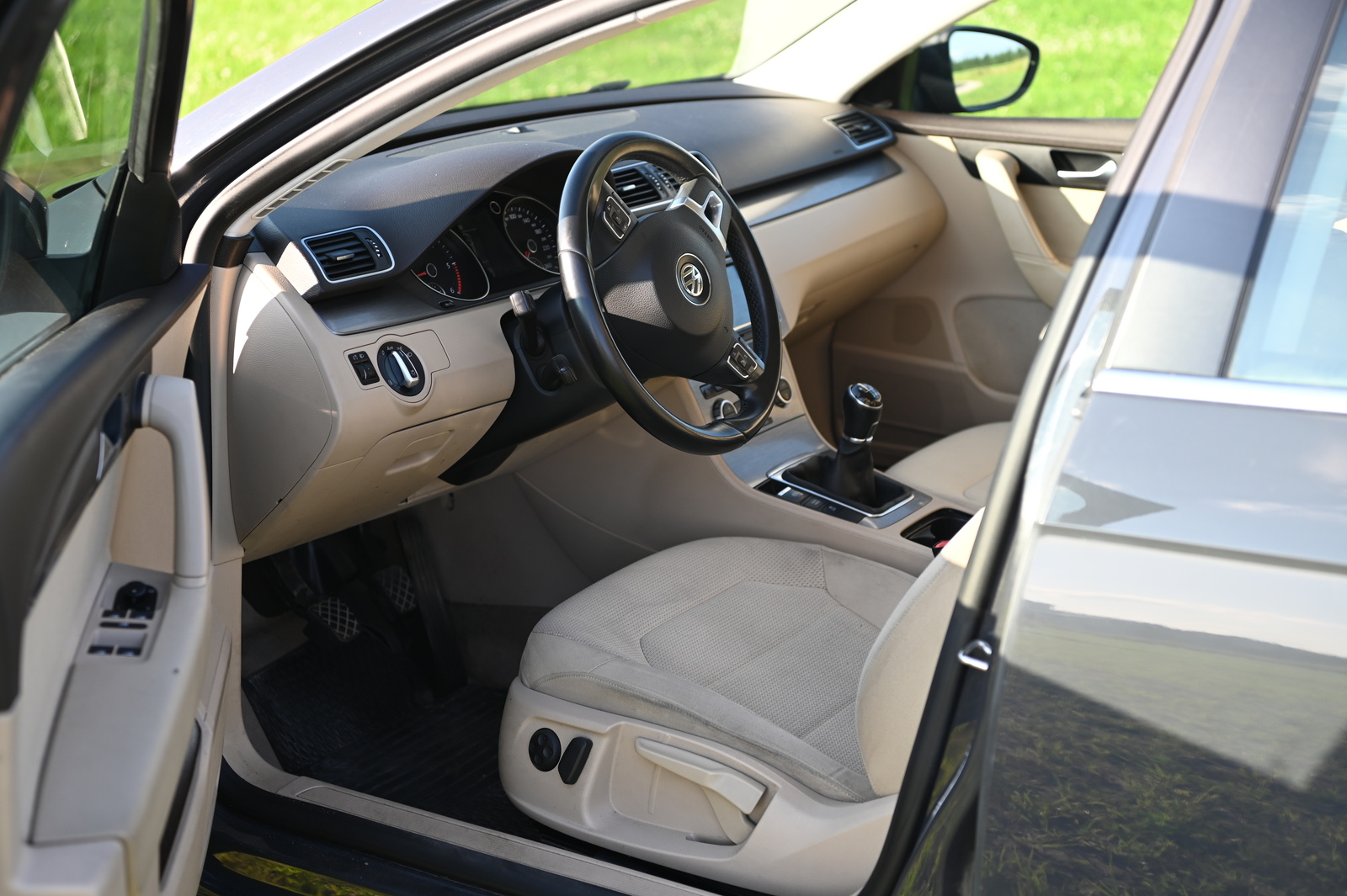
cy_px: 448
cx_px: 674
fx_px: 2244
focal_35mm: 60
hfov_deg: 33.4
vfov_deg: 22.6
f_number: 4
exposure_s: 1/250
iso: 200
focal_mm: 60
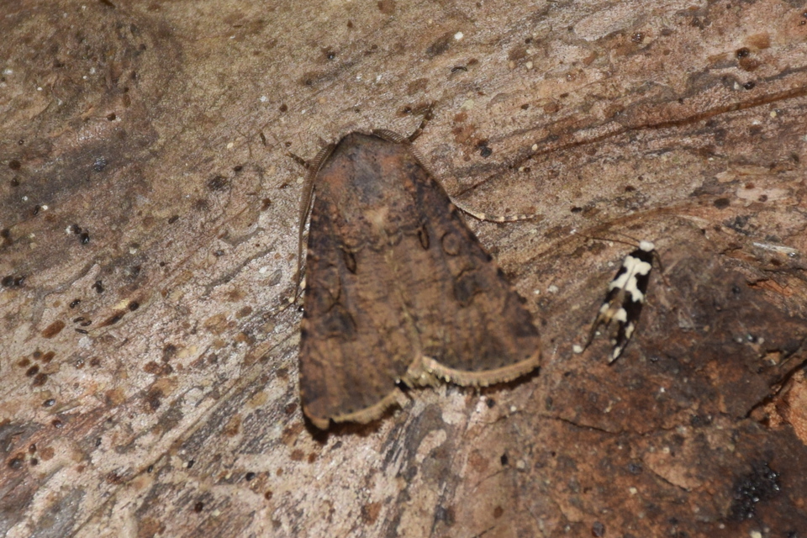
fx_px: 4707
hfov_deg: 9.8
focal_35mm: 210
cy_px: 269
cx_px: 404
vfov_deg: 6.5
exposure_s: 1/60
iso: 320
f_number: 7.1
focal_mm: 140
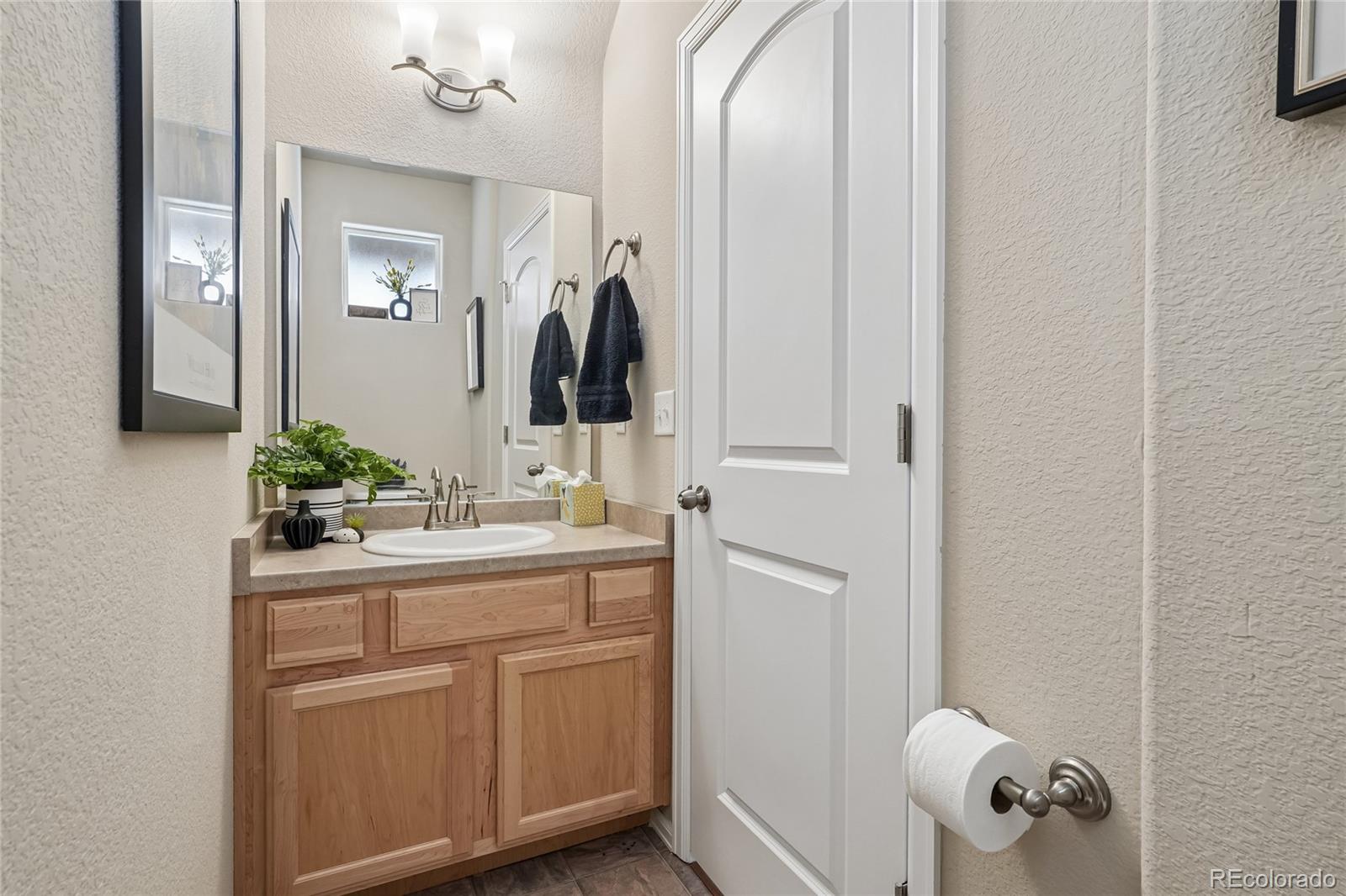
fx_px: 617
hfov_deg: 95.0
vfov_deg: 72.0
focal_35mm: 16
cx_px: 673
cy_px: 448
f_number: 8
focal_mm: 11
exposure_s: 1/10
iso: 500
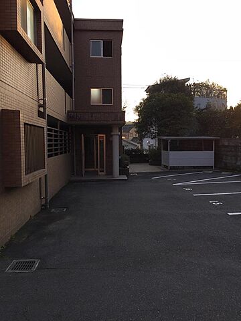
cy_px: 160
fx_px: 269
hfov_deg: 48.2
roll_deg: +0.4
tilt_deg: +0.3
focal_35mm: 29
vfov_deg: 61.7
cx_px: 120
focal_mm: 4.15
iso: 32
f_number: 2.2
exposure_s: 1/366
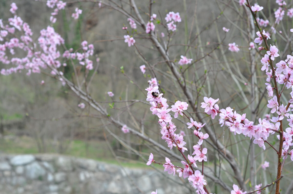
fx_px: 610
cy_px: 97
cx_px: 146
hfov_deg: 27.0
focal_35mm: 75
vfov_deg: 18.1
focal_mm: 50
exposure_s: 1/160
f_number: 6.3
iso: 200
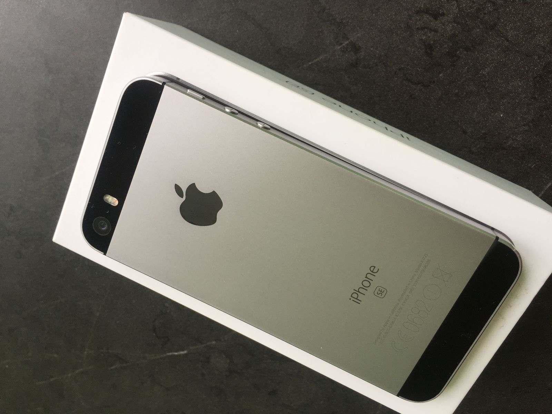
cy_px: 207
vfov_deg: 48.2
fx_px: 462
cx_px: 276
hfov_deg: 61.7
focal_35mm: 29
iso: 50
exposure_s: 1/100
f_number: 2.2
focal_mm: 4.15
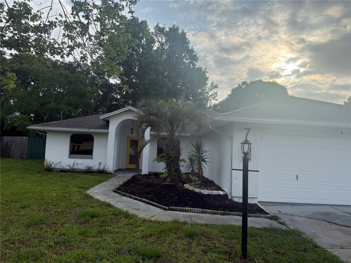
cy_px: 132
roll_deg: -3.1
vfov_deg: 56.8
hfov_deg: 71.6
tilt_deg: +5.0
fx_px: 243
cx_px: 176
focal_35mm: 24
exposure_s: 1/3279
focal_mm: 6.76
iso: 100
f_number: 1.78
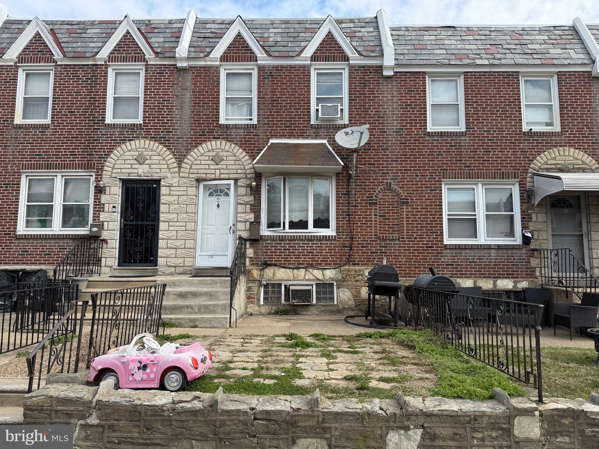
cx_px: 300
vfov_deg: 56.8
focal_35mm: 24
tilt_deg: +5.9
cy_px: 224
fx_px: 415
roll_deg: -0.1
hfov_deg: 71.6
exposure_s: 1/2703
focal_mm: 6.76
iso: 80
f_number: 1.78
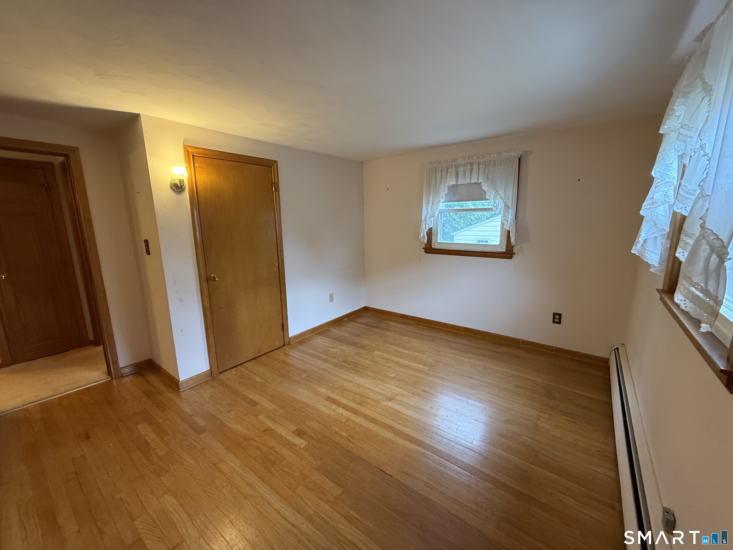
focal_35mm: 14
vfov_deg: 85.7
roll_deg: +0.9
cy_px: 275
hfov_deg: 102.1
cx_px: 366
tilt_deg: -11.3
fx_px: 296
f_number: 2.2
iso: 400
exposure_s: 1/60
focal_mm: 2.22
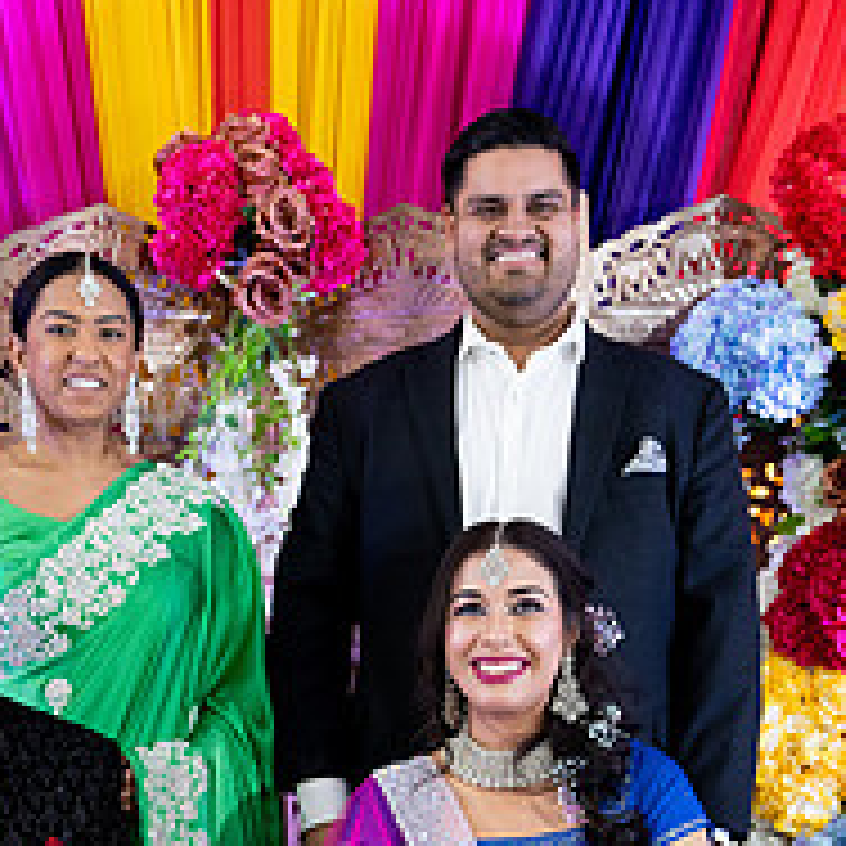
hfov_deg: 20.6
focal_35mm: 84
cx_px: 310
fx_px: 2323
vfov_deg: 20.0
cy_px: 844
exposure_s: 1/125
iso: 1250
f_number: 2.8
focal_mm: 32
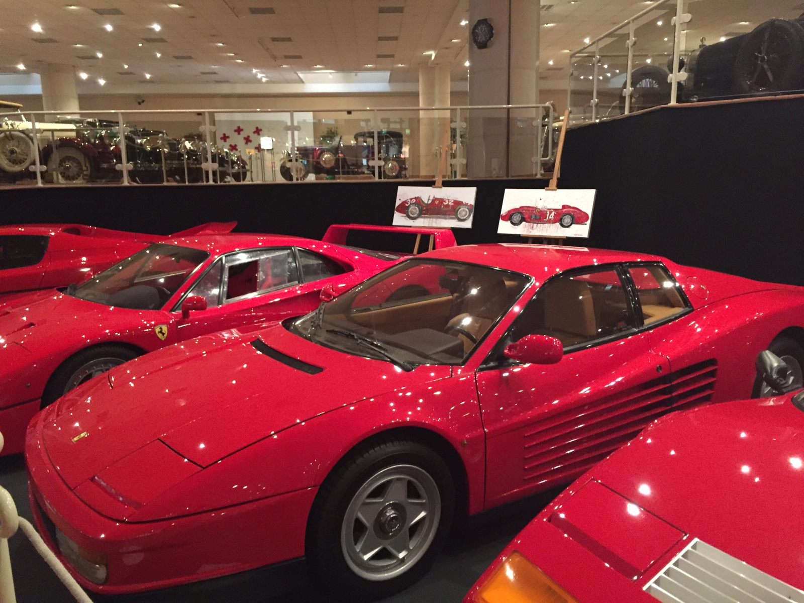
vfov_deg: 48.2
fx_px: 674
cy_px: 302
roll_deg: +0.6
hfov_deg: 61.7
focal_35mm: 29
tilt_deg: -10.0
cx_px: 402
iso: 500
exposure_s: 1/17
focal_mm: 4.15
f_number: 2.2
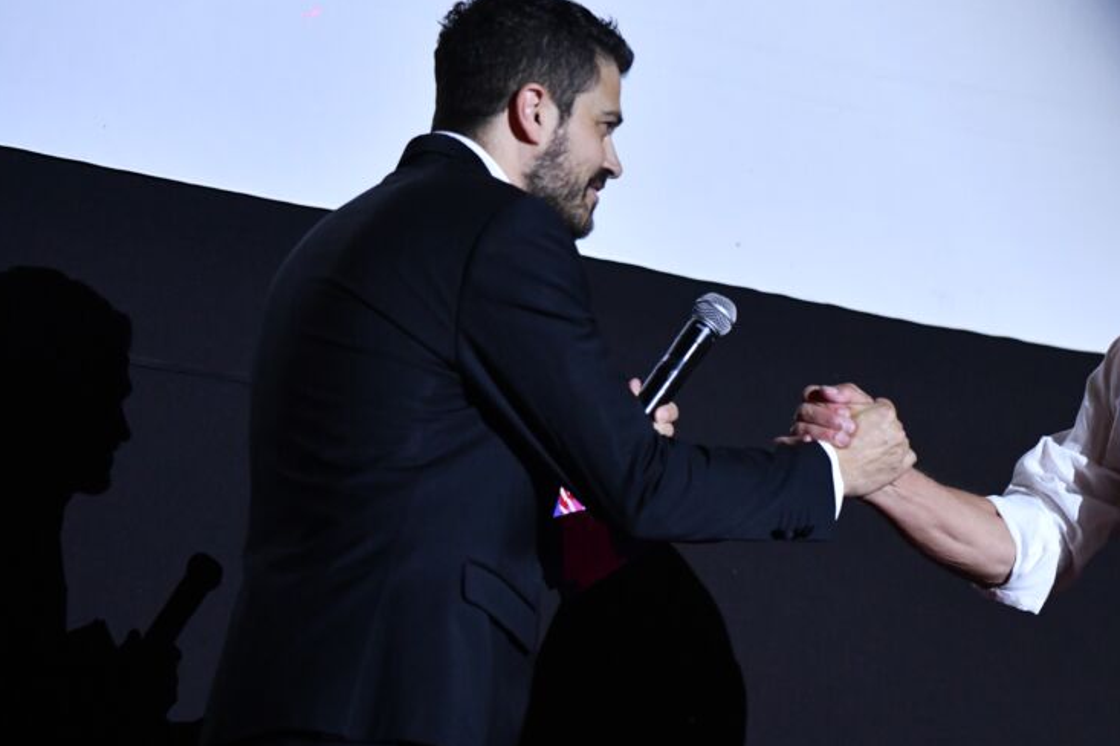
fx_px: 5348
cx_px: 876
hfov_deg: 11.9
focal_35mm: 172
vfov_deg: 8.0
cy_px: 310
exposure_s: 1/640
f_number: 2.8
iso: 4000
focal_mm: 105
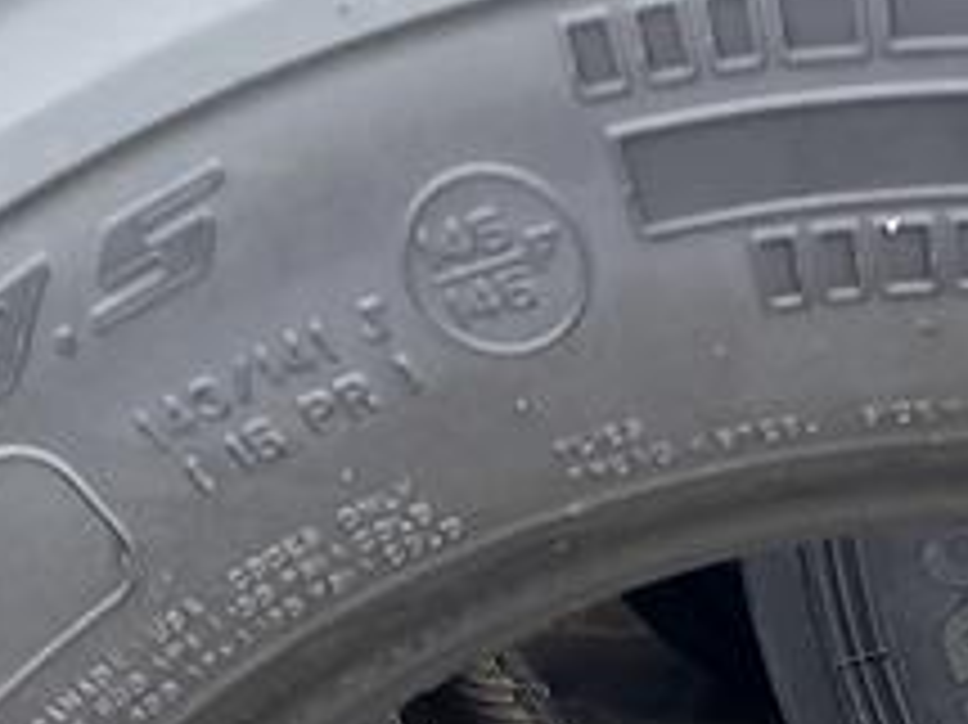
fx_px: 3326
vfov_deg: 11.8
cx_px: 1054
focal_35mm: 119
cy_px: 1115
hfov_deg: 16.1
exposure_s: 1/100
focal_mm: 4.65
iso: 100
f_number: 1.8
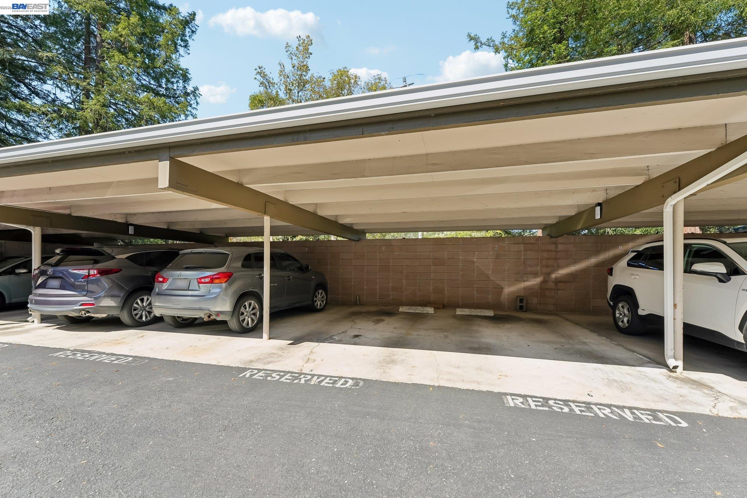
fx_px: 290
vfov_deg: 81.2
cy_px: 249
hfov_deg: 104.3
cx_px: 374
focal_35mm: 14
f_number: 8
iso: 640
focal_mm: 14
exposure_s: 1/400
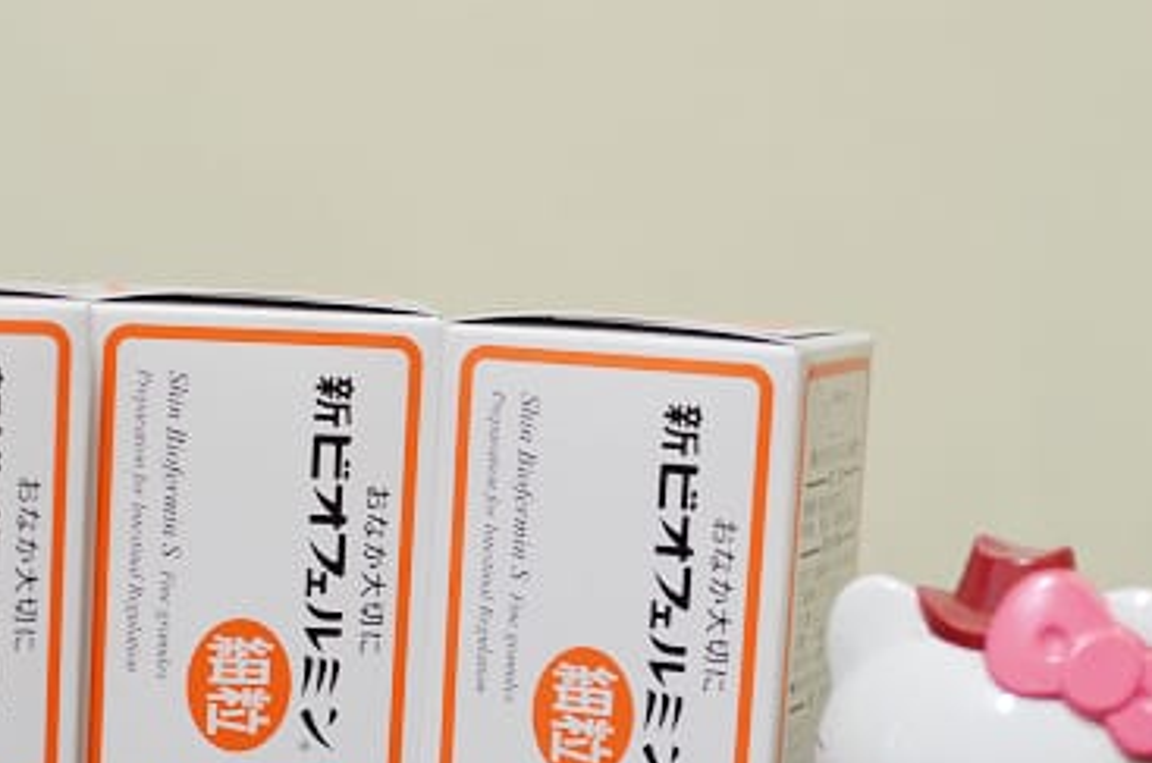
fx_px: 2901
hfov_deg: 22.2
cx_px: 234
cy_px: 653
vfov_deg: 14.9
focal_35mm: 91
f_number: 3.5
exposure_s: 1/40
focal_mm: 35
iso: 1000
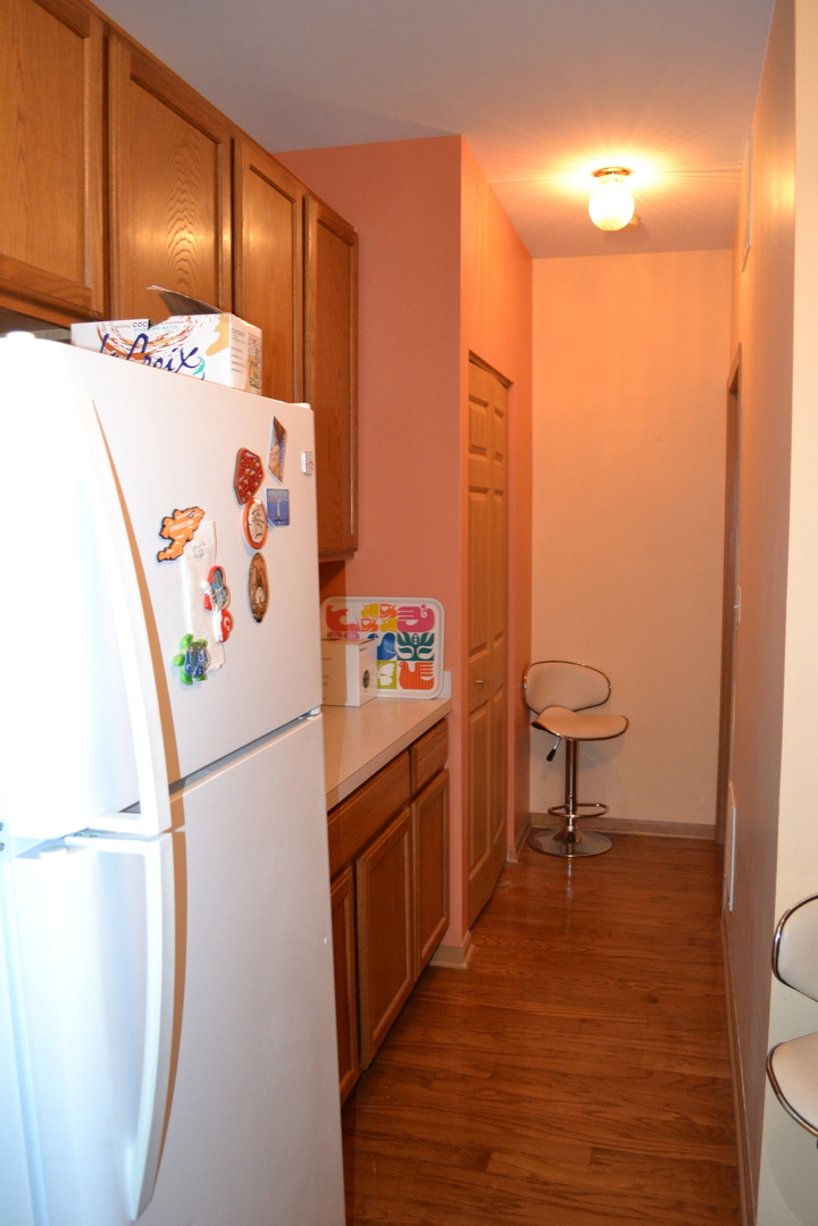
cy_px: 613
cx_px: 409
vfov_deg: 67.4
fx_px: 920
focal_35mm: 27
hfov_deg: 47.9
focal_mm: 18
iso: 1800
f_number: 3.5
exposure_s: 1/60
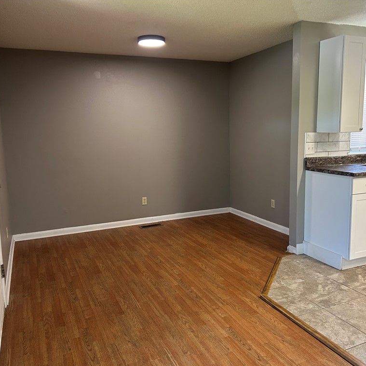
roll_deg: +0.4
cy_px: 184
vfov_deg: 52.5
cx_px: 197
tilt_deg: -7.9
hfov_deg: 52.5
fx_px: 371
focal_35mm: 31
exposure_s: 1/60
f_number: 1.5
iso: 160
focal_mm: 5.7
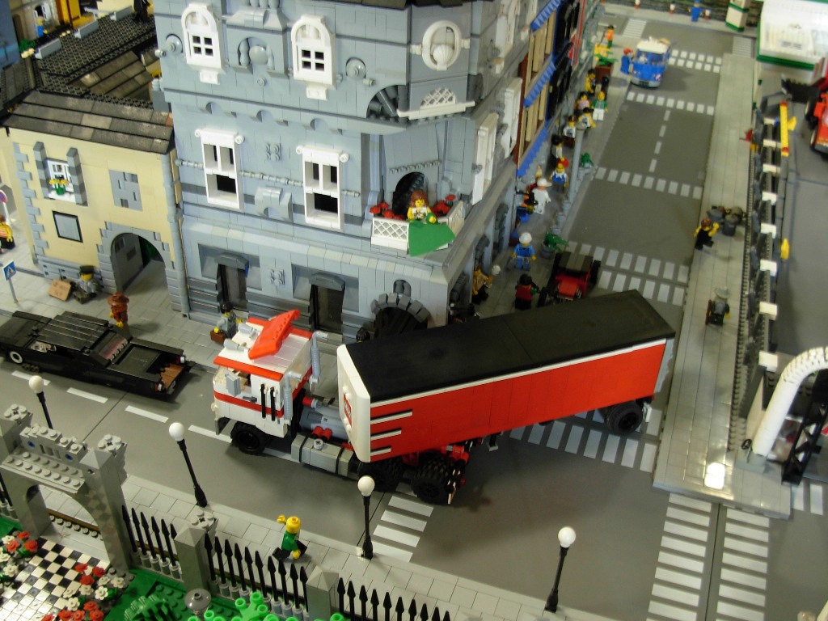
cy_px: 310
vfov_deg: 37.7
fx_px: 909
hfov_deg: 49.0
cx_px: 414
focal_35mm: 38
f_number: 2.9
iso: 89
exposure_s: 1/4
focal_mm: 6.3
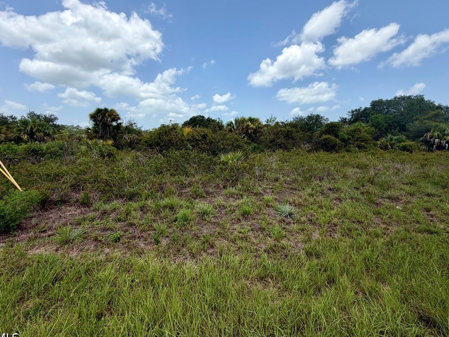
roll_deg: -0.1
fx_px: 208
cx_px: 228
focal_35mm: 16
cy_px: 153
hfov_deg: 94.5
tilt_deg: -1.7
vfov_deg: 77.9
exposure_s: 1/888
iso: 20
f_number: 2.2
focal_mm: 2.22
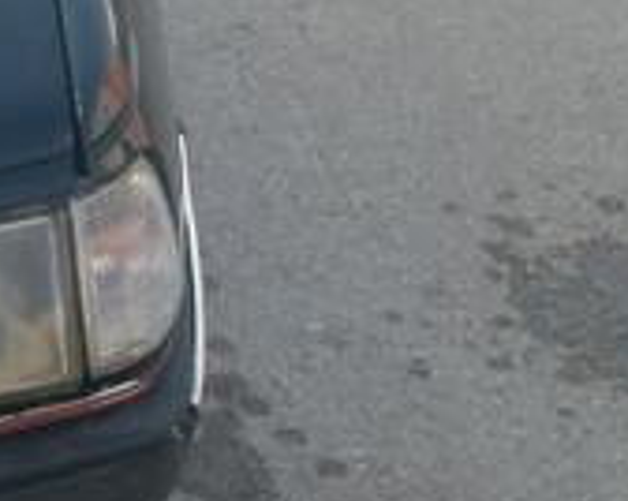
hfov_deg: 15.9
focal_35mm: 106
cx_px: -437
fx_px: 1968
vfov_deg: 13.3
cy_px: -357
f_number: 1.9
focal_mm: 3.7
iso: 64
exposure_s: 1/254
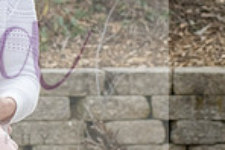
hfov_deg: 6.1
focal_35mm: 336
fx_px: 2102
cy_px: 5
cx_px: -106
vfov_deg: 4.1
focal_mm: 86
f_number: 9
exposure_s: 1/640
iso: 400
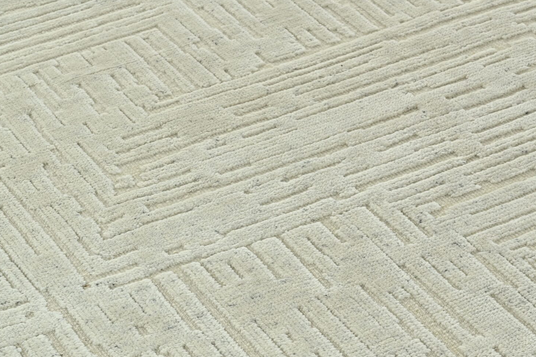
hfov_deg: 19.6
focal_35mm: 104
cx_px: 191
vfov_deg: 13.1
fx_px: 1548
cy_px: 242
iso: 160
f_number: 9
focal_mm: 59
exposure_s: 1/125
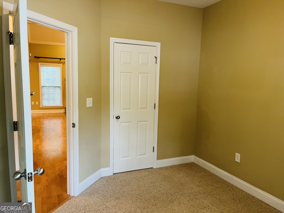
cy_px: 106
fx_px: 213
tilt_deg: -8.1
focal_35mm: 26
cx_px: 142
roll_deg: -1.4
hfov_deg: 67.3
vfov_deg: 53.1
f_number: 1.6
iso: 200
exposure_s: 1/60
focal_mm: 5.1
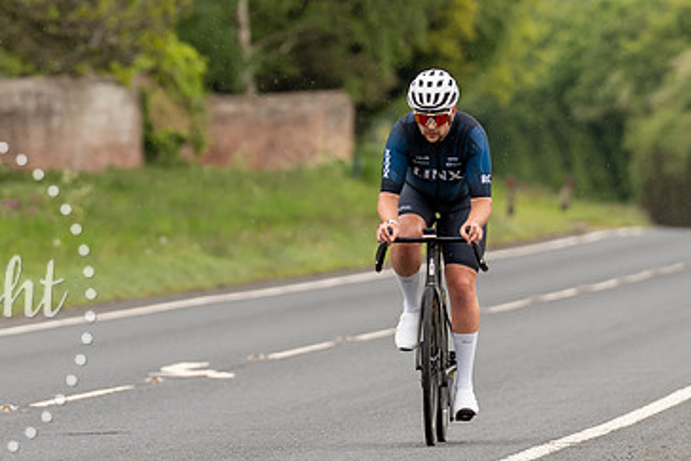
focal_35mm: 615
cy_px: 133
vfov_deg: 2.2
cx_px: 402
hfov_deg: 3.4
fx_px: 11809
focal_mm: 200
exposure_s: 1/1000
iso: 200
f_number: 3.5
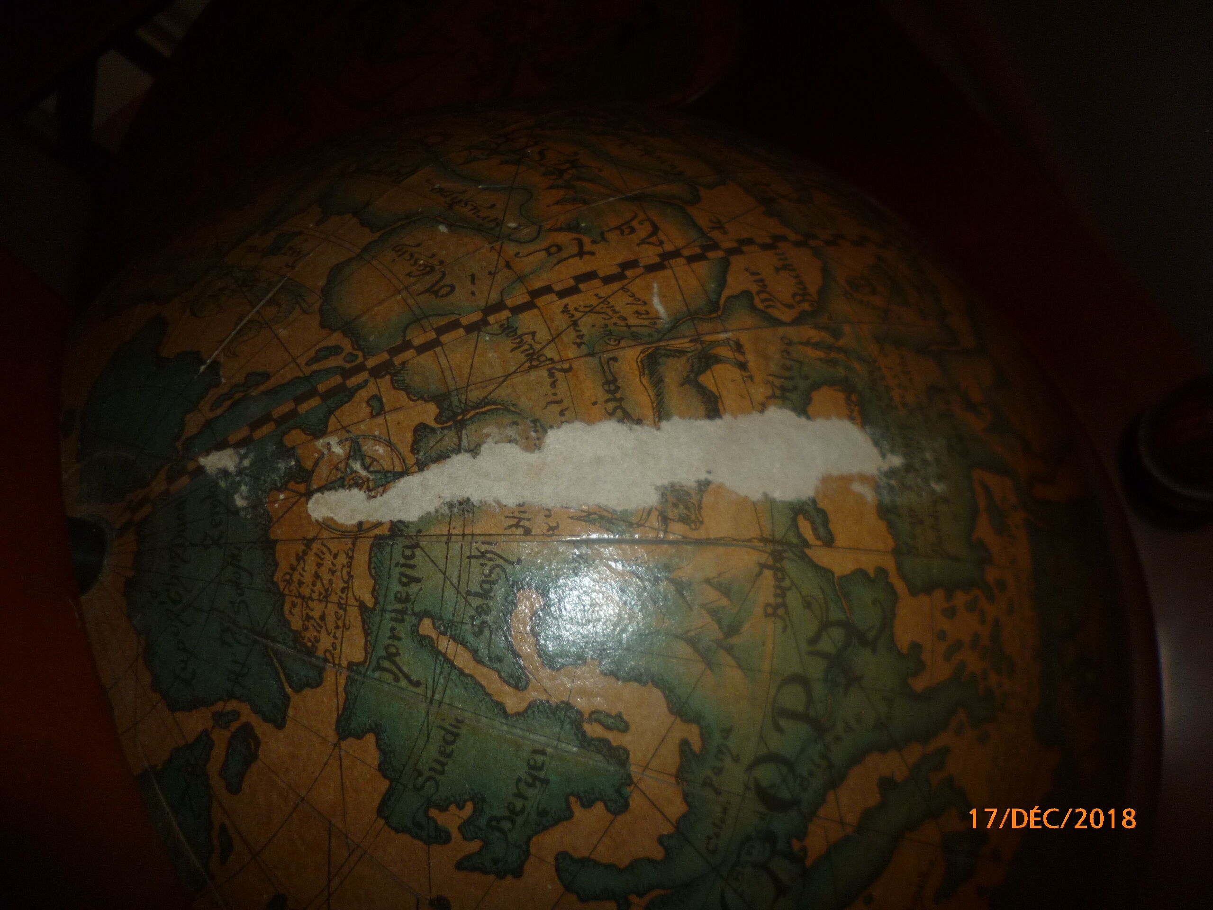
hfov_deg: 71.6
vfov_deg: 56.8
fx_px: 841
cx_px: 606
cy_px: 455
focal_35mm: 24
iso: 100
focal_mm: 4.3
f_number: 2.5
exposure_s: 1/60
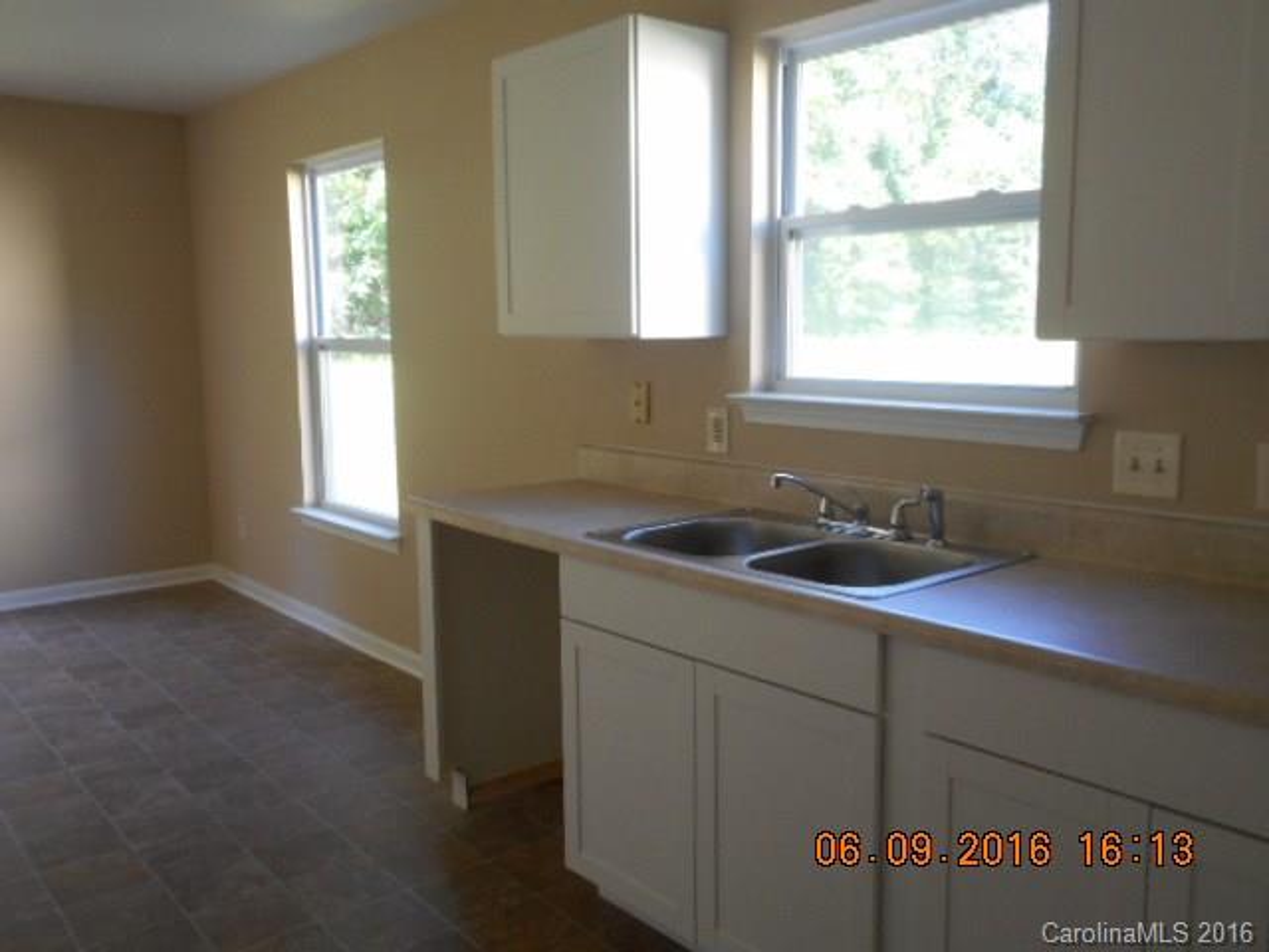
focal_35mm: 29
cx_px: 634
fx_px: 1063
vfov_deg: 48.2
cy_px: 476
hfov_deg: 61.7
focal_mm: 5.2
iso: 200
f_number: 4
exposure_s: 1/30
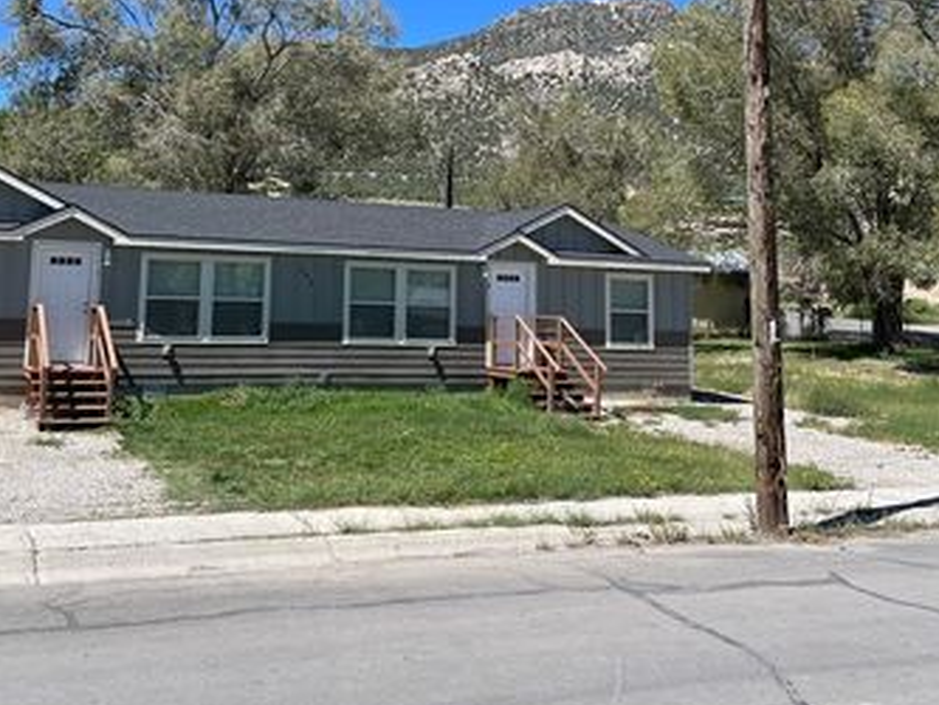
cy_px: 193
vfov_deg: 36.2
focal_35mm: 39
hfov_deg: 47.5
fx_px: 1058
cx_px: 364
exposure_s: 1/3205
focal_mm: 4.2
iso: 32
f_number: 1.6
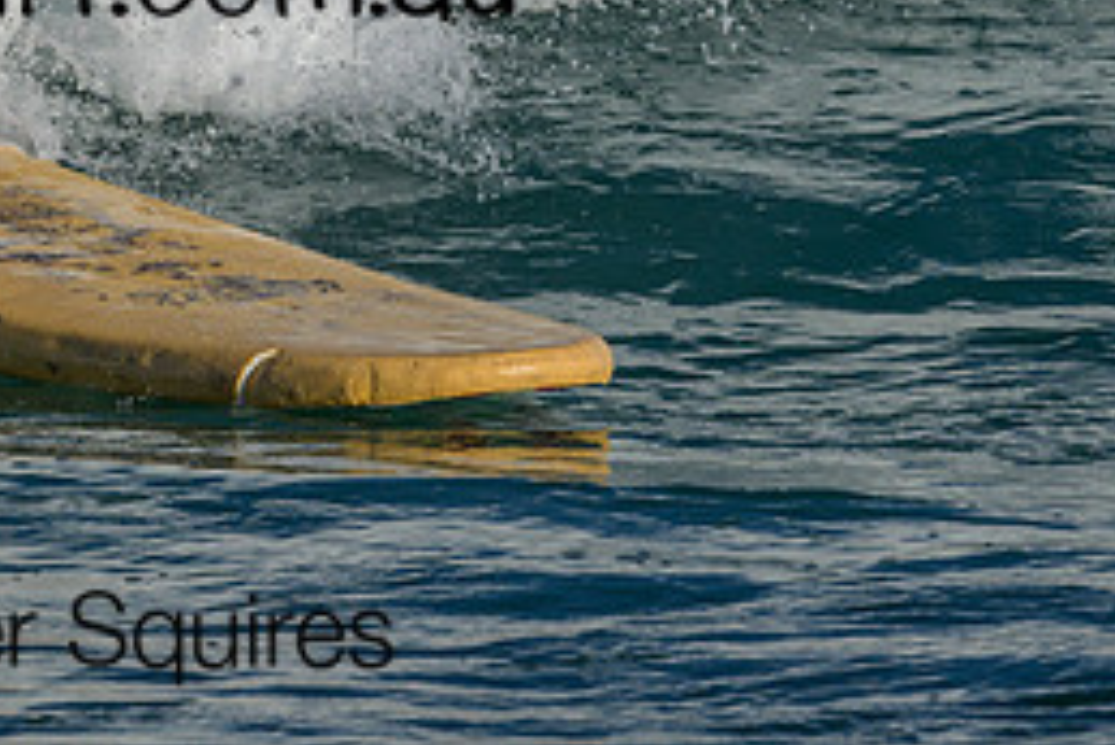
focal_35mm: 2462
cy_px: -106
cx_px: 164
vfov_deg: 0.6
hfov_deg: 0.8
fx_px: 76293
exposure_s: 1/2000
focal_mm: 800
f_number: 8
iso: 220
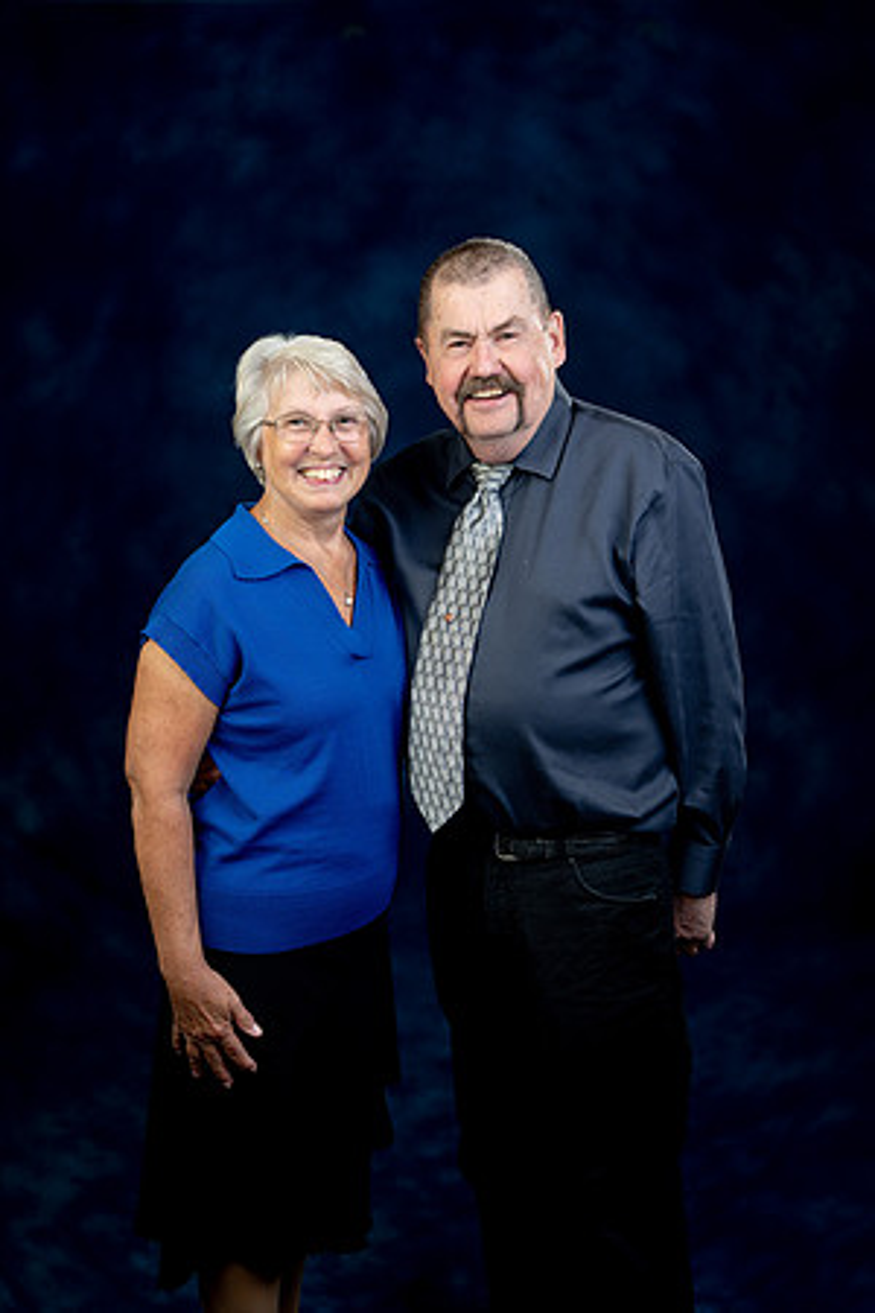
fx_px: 1385
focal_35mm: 38
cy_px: 656
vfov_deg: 50.7
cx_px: 438
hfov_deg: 35.1
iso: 200
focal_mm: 38
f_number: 4.5
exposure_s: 1/200
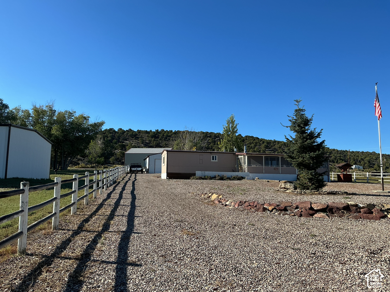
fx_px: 327
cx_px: 195
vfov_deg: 48.2
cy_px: 146
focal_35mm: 29
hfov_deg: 61.7
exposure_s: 1/1577
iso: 25
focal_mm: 3
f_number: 1.8
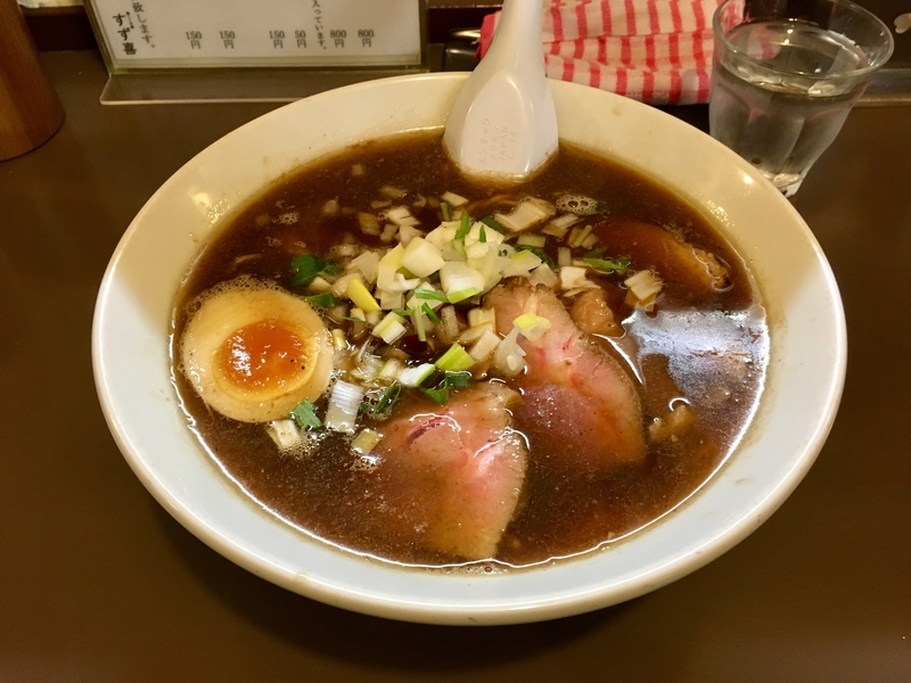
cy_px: 342
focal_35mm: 29
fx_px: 763
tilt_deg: -49.9
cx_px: 456
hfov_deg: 61.7
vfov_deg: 48.2
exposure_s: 1/33
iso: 200
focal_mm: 4.15
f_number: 2.2
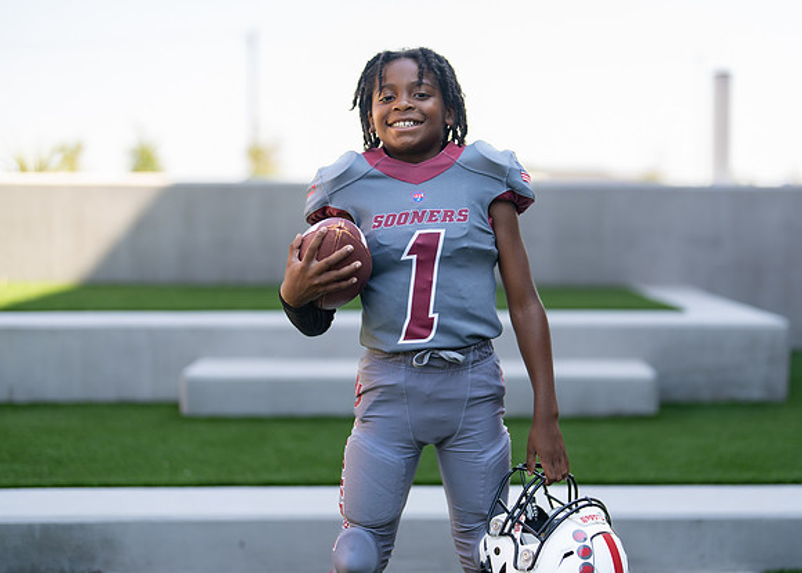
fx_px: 1339
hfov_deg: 33.3
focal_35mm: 59
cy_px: 261
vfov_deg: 24.1
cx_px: 473
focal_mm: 50
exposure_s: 1/1600
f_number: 1.2
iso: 100
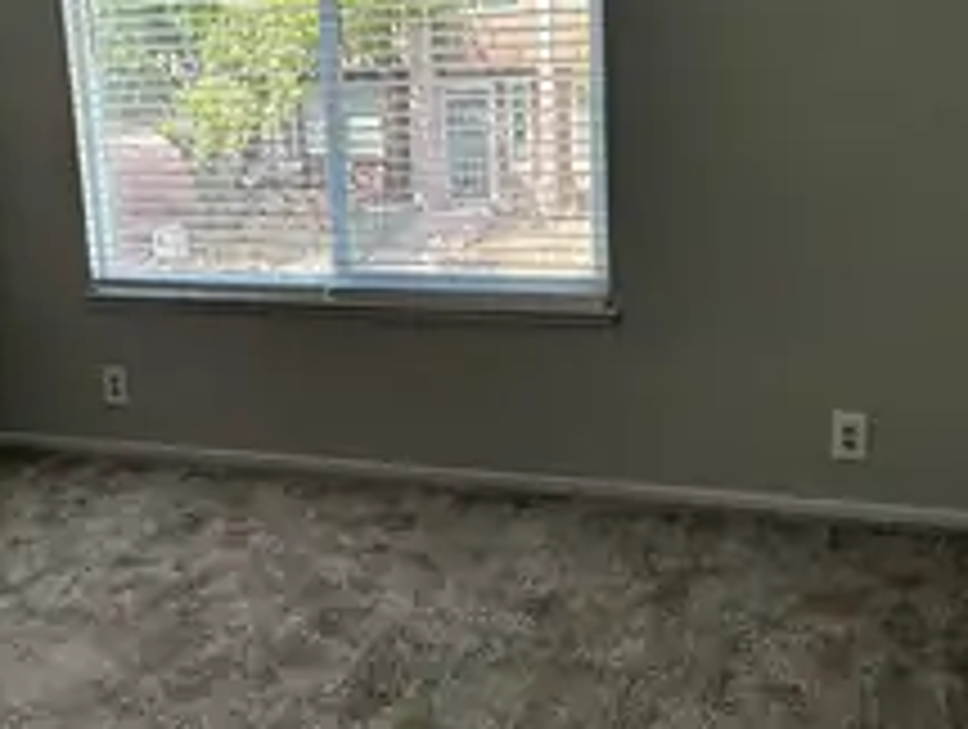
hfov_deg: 36.2
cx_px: 284
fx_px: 1457
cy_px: 292
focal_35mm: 52
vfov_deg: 28.1
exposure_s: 1/122
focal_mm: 3
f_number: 1.8
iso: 64
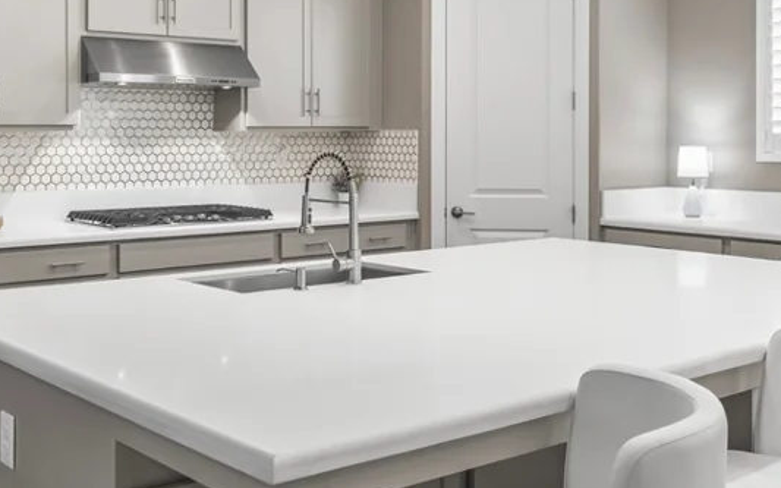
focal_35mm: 47
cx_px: 346
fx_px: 1000
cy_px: 140
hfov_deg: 42.6
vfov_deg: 27.1
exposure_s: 1
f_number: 8
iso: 400
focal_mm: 24
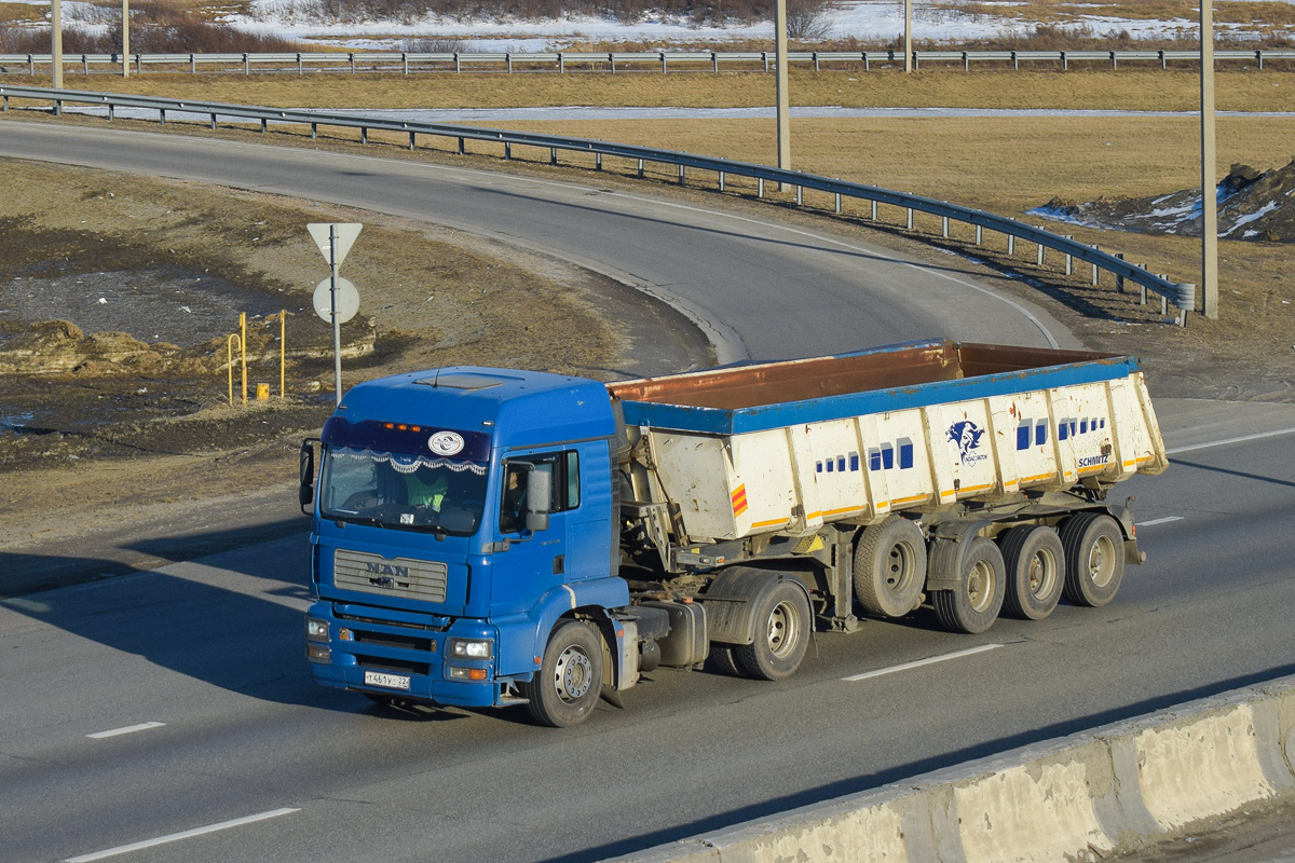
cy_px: 432
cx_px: 648
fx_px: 2967
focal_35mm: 82
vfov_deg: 16.6
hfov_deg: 24.6
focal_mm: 55
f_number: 8
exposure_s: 1/1250
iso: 200
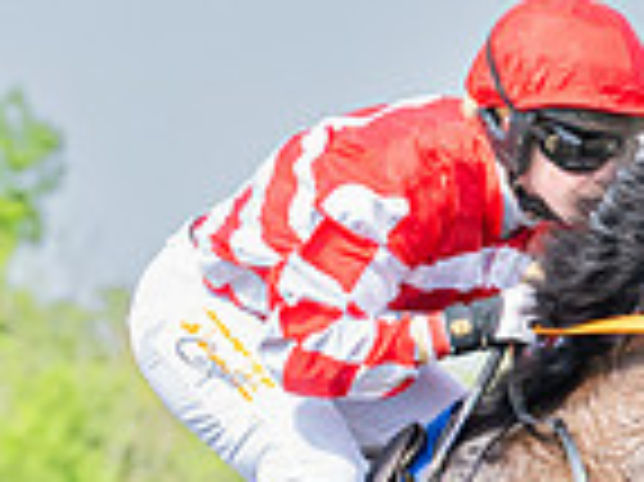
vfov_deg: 1.8
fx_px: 15261
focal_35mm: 821
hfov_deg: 2.4
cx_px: 497
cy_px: 1027
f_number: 5
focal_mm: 115
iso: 400
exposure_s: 1/800
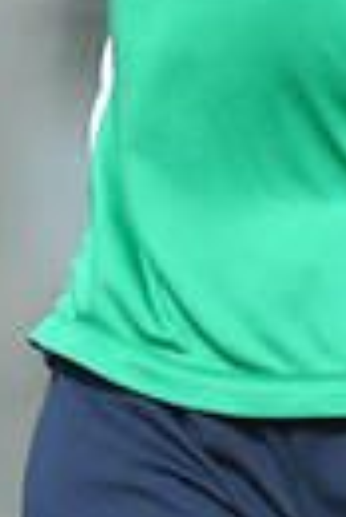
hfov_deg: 0.8
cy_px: -593
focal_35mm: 1778
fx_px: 25563
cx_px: 398
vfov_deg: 1.2
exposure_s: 1/1600
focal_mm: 400
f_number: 5
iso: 800
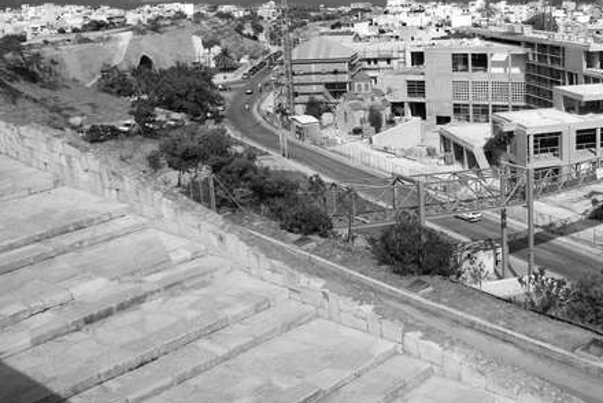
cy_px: 117
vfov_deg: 30.9
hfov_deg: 43.6
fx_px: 721
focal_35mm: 43
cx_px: 469
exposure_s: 1/320
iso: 100
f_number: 10
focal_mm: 18
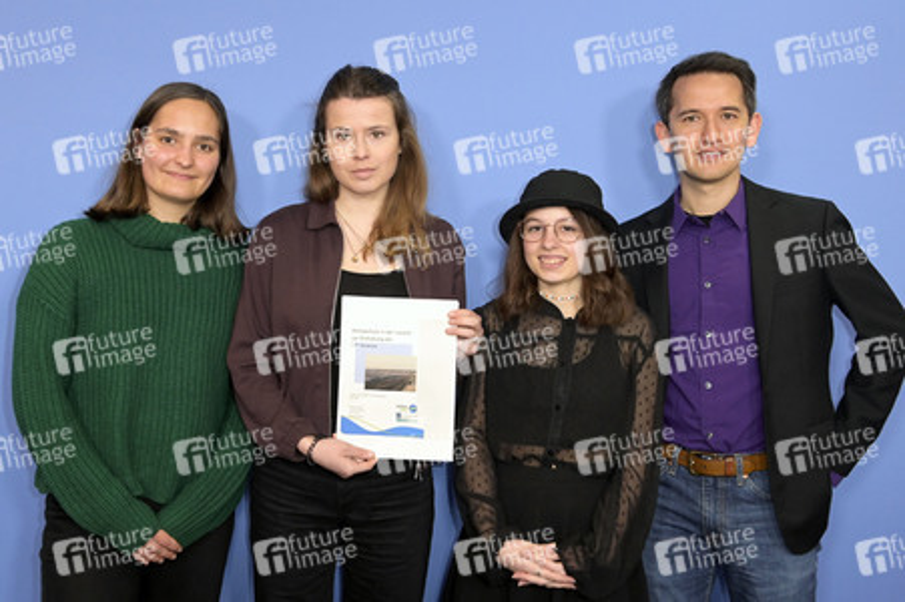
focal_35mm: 35
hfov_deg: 54.5
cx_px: 452
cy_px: 301
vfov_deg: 37.8
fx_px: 879
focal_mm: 35
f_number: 6.3
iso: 4000
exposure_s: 1/250
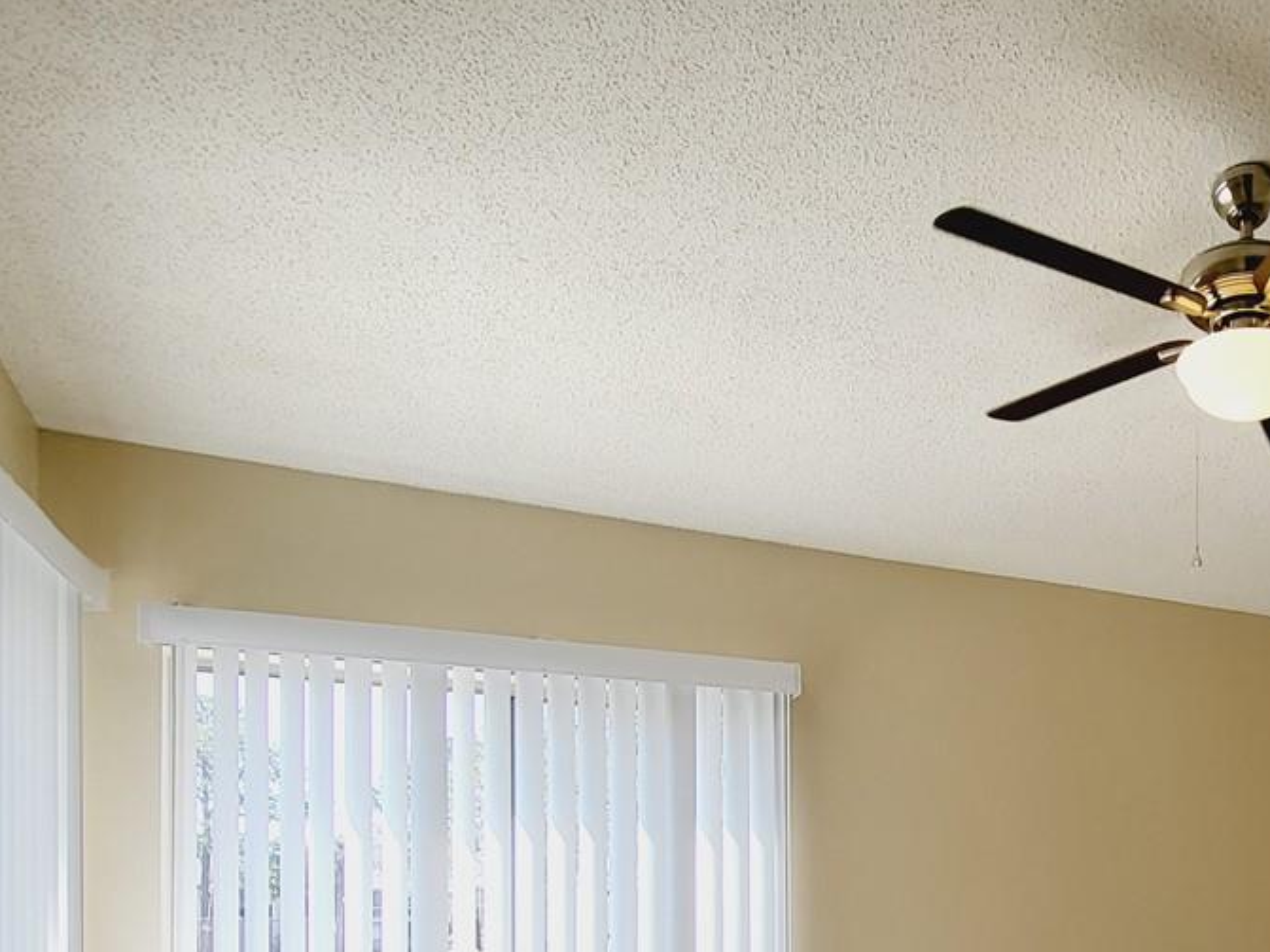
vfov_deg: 40.9
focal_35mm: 31
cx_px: 1147
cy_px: 907
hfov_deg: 51.4
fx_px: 1137
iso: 32
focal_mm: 1.74
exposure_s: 1/181
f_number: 2.2
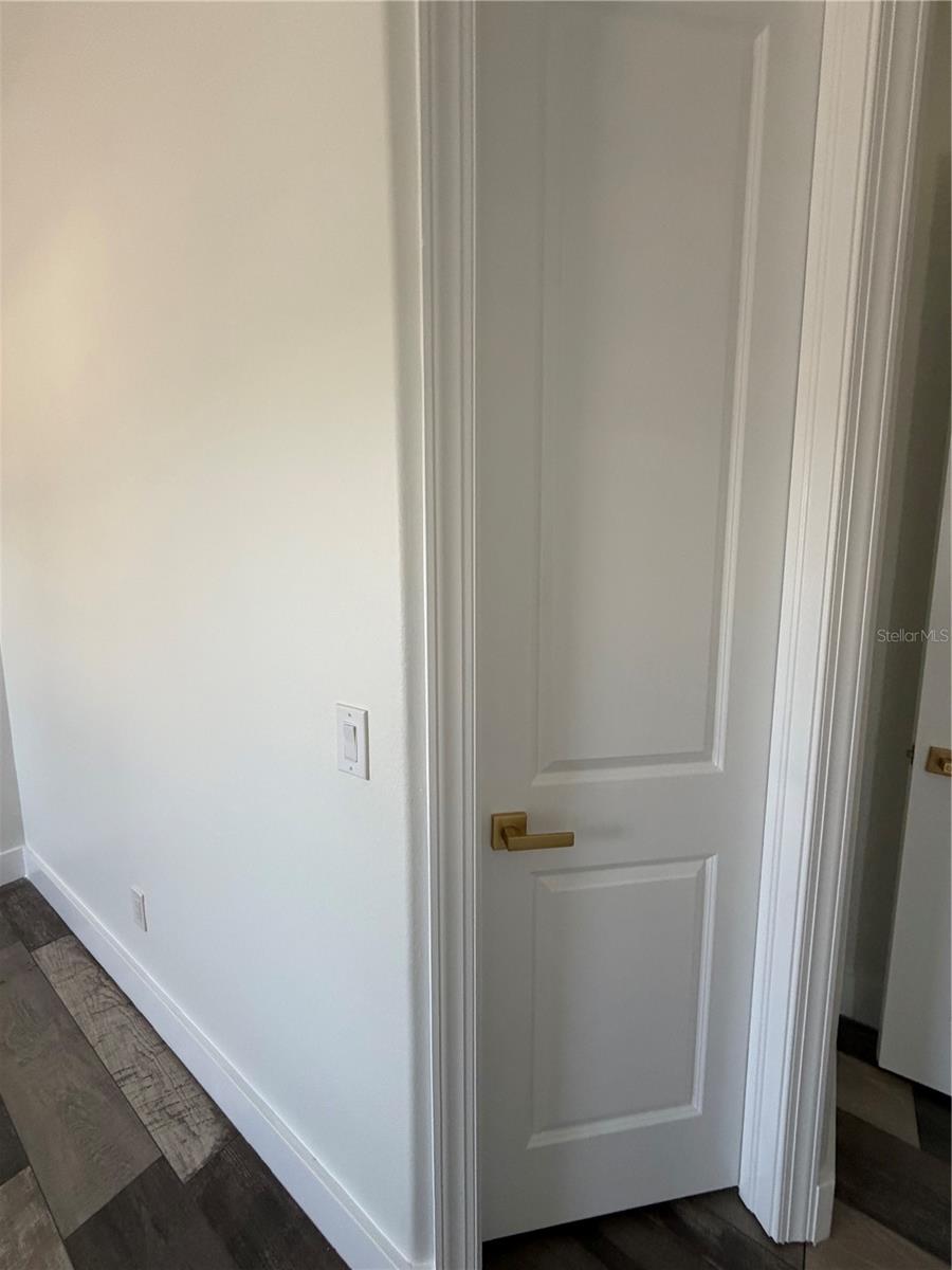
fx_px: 513
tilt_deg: -6.4
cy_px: 635
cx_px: 476
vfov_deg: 102.1
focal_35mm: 14
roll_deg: -0.6
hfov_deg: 85.7
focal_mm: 2.22
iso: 320
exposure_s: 1/120
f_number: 2.2
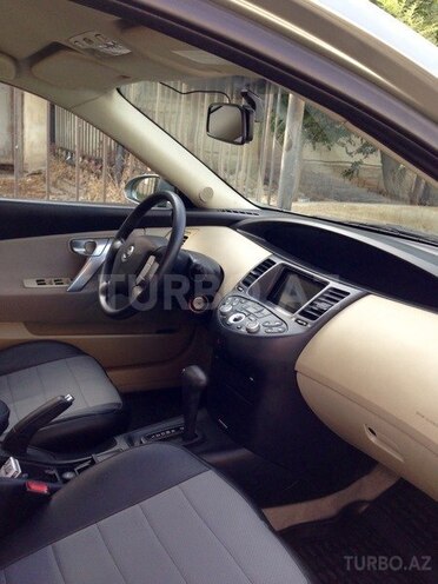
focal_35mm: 33
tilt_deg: -10.4
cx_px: 219
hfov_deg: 42.9
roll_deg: -5.8
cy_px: 292
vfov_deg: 55.4
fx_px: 557
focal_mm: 4.12
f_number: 2.4
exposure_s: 1/120
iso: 64
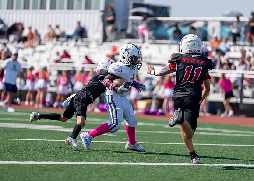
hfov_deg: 9.6
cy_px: 90
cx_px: 127
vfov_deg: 6.9
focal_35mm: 210
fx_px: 1511
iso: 100
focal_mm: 200
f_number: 2.8
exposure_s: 1/2000
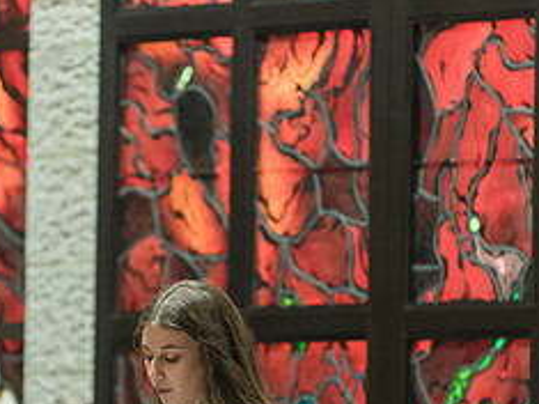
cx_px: 180
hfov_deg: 4.0
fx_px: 7766
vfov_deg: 3.0
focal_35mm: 499
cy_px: 323
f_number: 2.8
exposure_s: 1/125
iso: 1250
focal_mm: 200
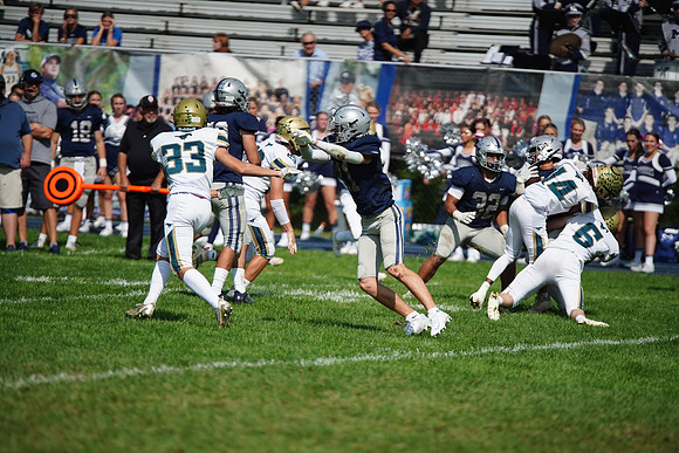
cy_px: 226
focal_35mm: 300
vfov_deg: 4.6
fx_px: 5659
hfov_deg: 6.9
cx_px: 340
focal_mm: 300
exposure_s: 1/8000
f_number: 2.8
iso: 400
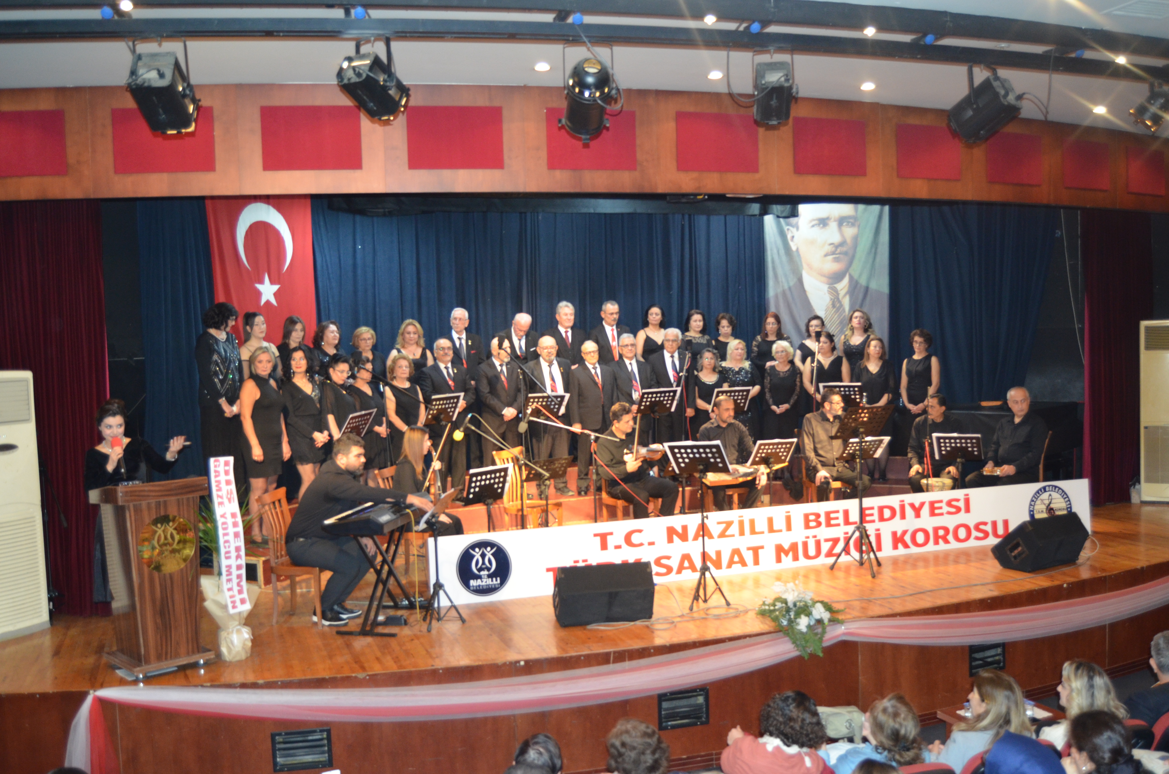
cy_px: 387
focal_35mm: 33
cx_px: 584
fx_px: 1069
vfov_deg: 39.8
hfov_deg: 57.3
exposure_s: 1/60
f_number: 3.5
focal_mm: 22
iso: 1100
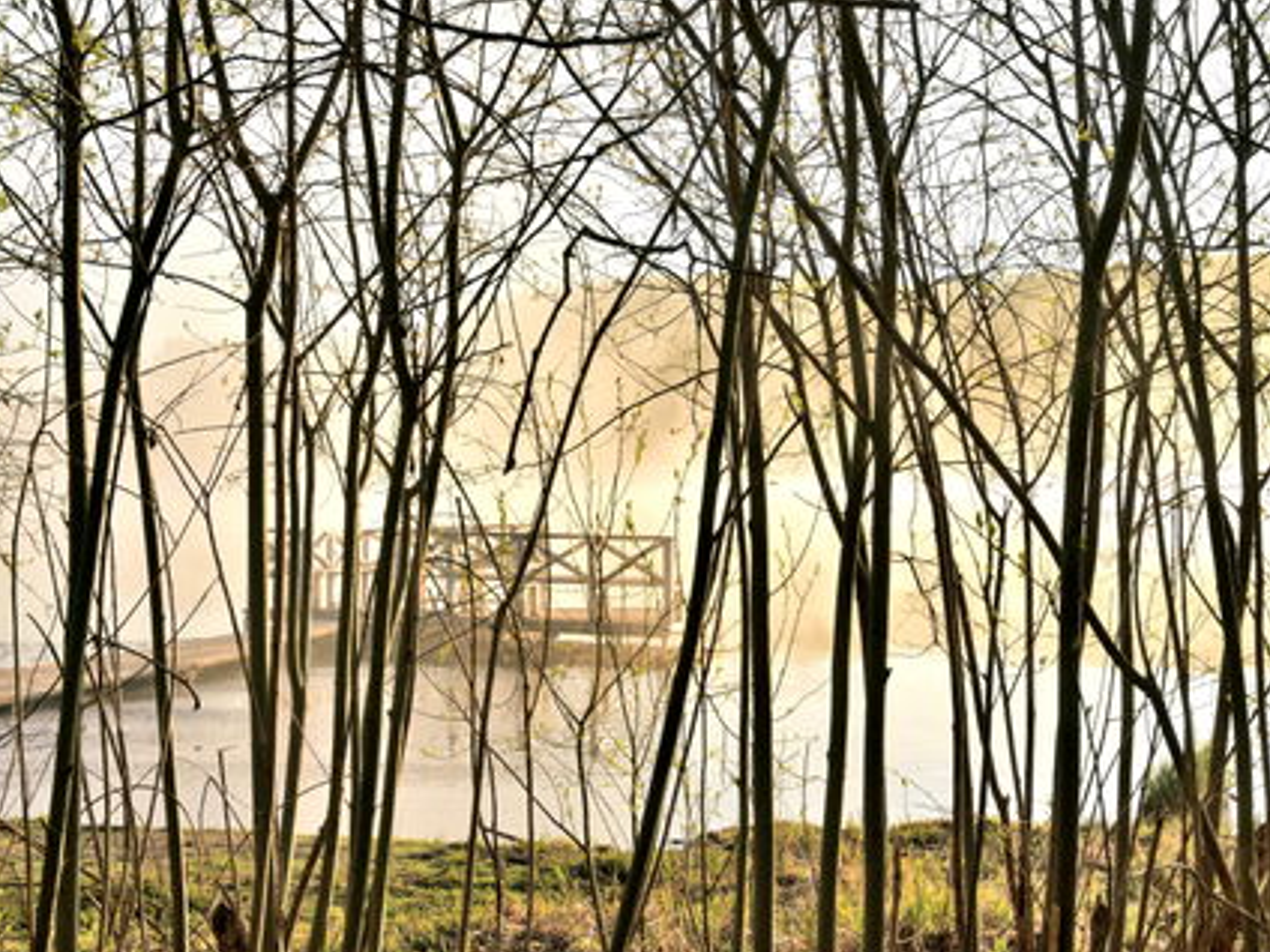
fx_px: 1834
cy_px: 476
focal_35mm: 50
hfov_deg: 38.2
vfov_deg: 29.1
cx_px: 634
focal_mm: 46
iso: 100
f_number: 22
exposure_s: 1/25
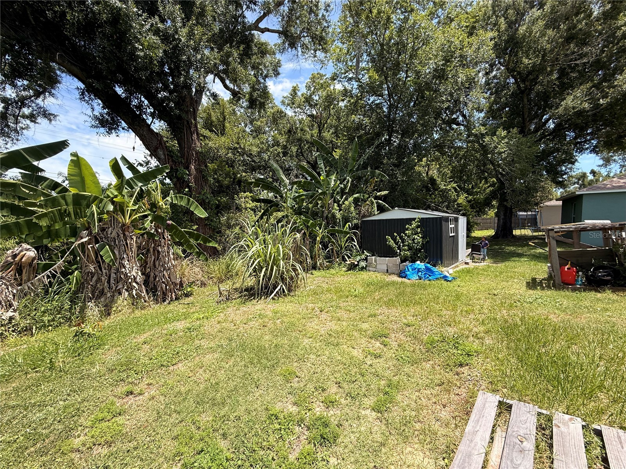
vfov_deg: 85.7
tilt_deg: -3.0
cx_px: 313
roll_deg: +0.2
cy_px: 234
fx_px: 253
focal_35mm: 14
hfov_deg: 102.1
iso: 50
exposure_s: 1/820
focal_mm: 2.22
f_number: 2.2
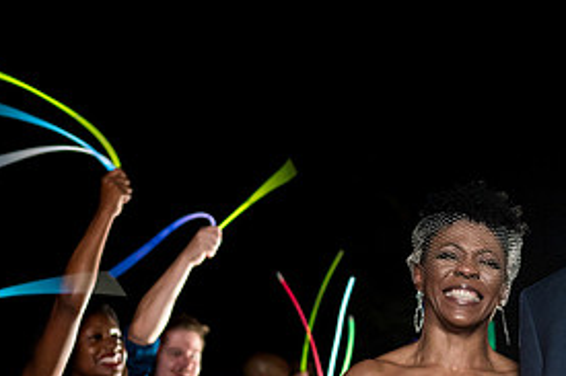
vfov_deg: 17.0
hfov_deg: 24.8
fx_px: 1241
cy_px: 329
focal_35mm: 79
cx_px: 532
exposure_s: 1/100
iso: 2000
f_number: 2
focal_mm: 35
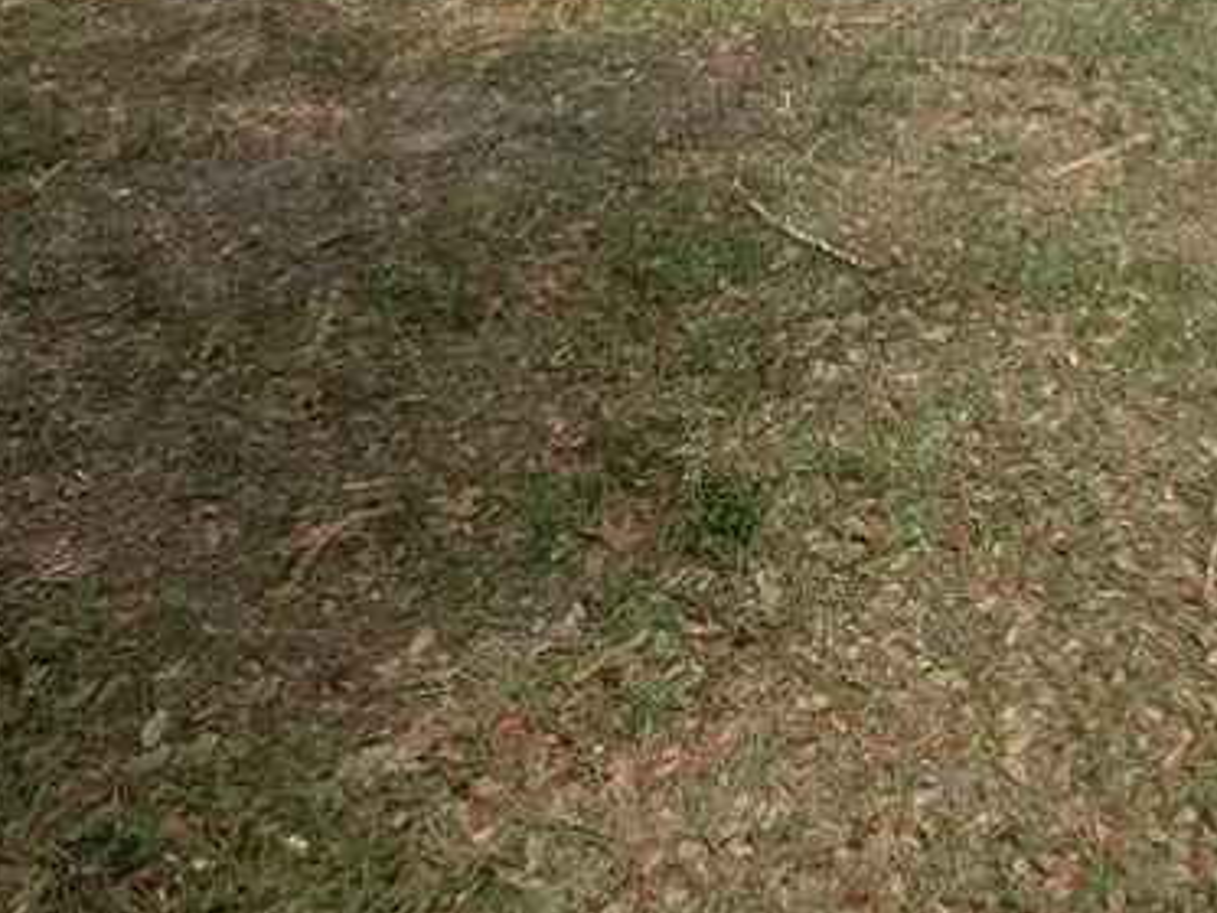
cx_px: 1178
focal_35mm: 44
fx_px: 1547
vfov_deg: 27.7
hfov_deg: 38.7
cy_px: -253
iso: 51
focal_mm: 2.35
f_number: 2.2
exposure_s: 1/2247
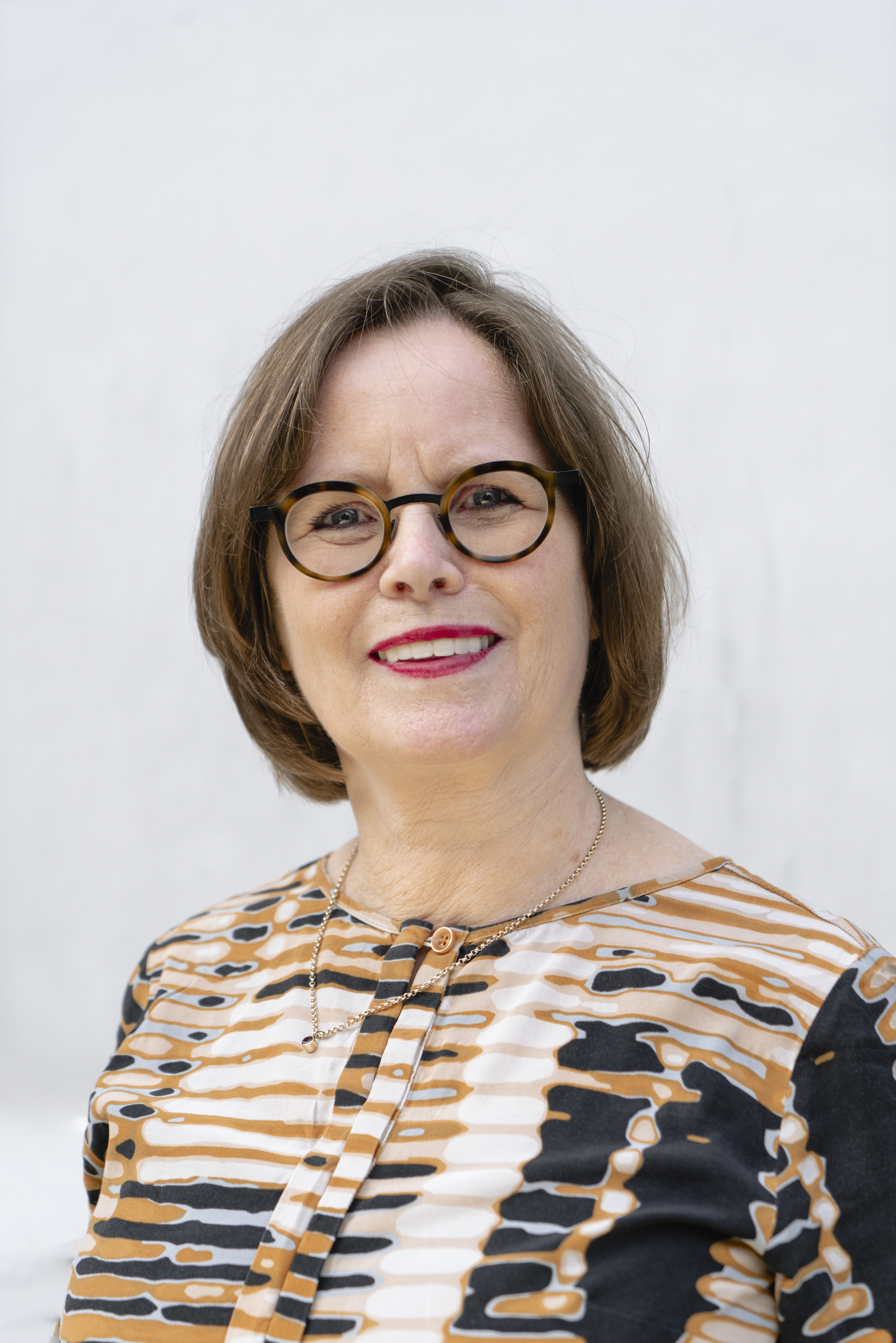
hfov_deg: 19.5
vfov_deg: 28.8
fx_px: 2613
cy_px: 672
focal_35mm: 70
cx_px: 448
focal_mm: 70
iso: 200
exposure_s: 1/100
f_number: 4
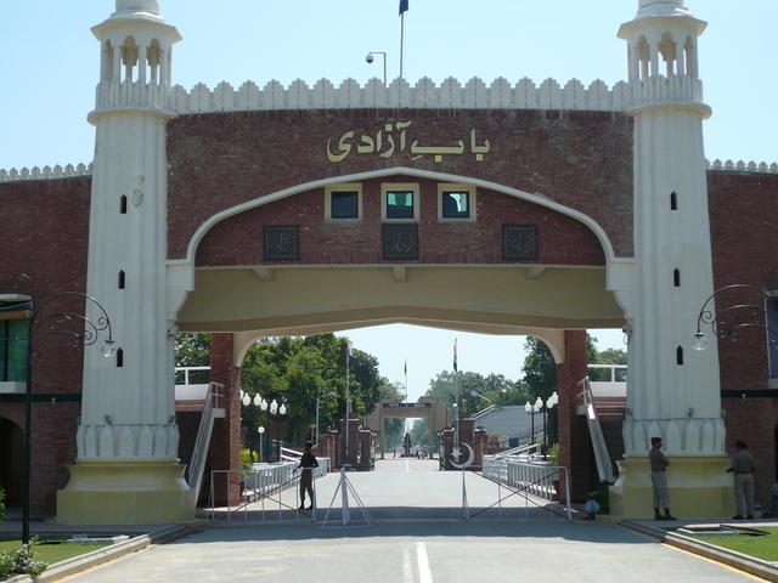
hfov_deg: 33.2
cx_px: 389
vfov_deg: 25.2
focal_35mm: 58
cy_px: 292
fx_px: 1304
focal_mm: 9.6
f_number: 4
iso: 100
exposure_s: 1/1000
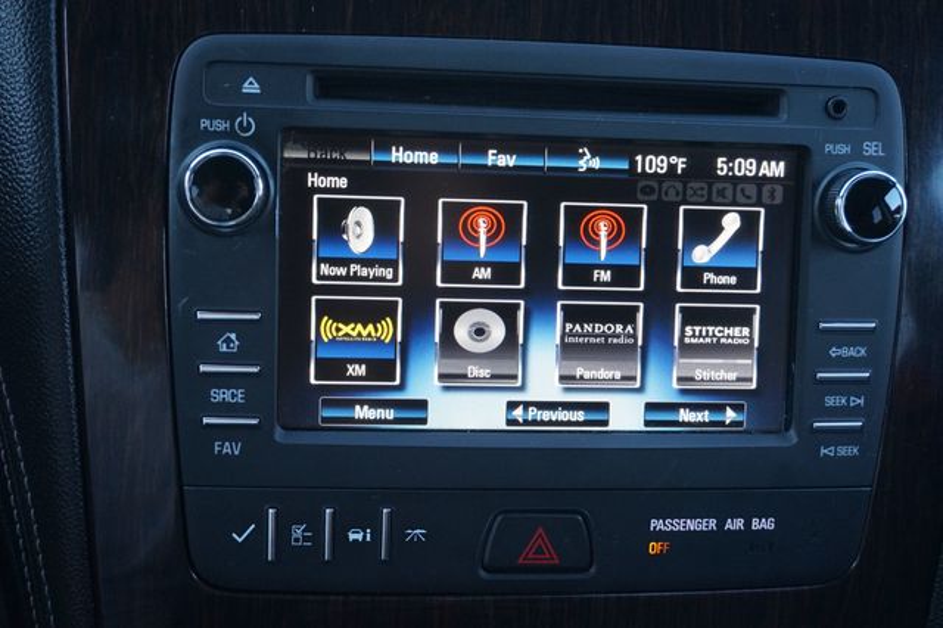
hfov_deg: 43.6
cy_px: 314
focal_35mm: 45
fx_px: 1178
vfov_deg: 29.8
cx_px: 472
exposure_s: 1/60
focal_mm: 30
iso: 800
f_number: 5
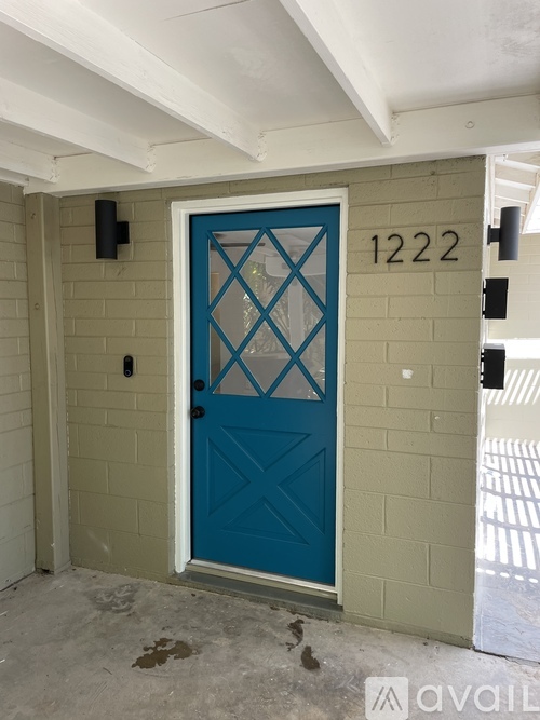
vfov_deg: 67.3
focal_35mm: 26
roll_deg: -0.4
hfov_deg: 53.0
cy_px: 360
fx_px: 541
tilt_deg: -3.5
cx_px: 270
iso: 50
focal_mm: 4.2
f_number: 1.6
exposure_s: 1/121
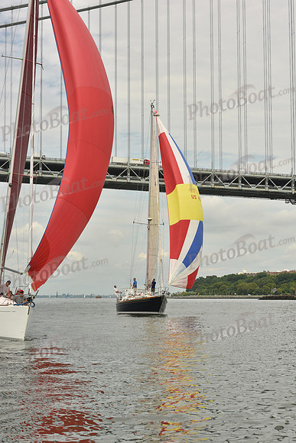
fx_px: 924
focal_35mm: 75
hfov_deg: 18.2
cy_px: 222
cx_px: 148
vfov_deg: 27.0
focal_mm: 75
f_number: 11
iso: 320
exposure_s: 1/1000
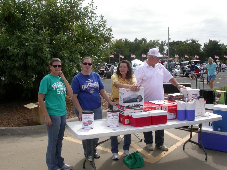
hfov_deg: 49.0
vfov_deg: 37.7
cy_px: 85
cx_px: 114
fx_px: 249
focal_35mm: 38
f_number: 7.5
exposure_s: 1/292
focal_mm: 7.85
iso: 100
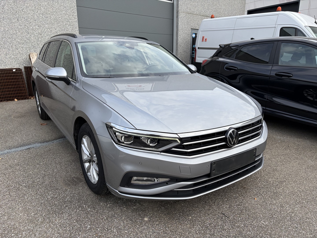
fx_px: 238
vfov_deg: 53.1
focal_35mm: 26
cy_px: 119
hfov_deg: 67.3
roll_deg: -1.3
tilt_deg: -12.9
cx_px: 158
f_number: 1.6
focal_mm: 5.96
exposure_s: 1/1364
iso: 50
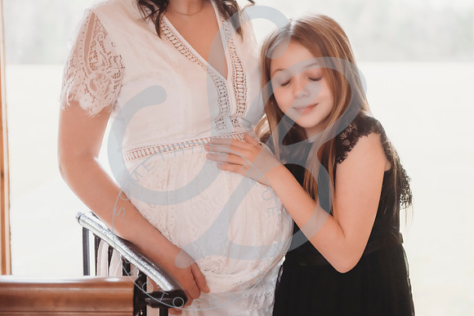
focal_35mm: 68
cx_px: 271
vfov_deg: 20.0
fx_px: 894
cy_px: 127
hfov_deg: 29.6
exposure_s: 1/125
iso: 2500
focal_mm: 56
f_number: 2.8
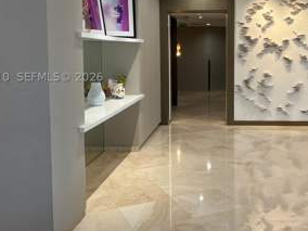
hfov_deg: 42.4
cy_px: 77
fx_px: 391
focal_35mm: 44
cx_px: 203
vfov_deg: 32.6
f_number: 1.5
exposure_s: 1/60
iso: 80
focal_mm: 5.7
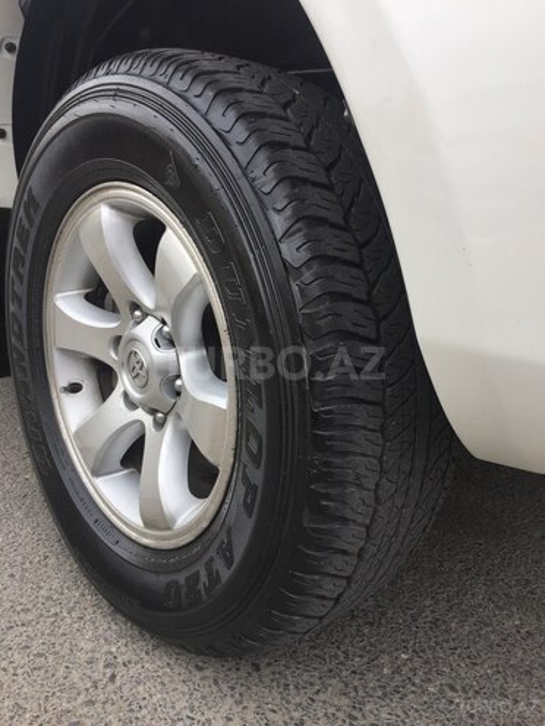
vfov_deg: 61.7
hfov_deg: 48.2
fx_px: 609
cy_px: 363
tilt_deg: -16.7
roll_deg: -4.7
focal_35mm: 29
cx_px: 272
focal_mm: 4.15
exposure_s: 1/430
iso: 32
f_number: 2.2
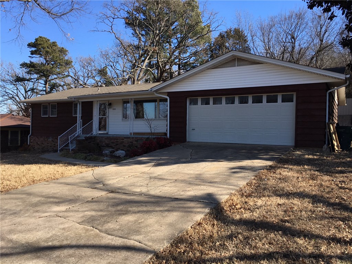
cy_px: 132
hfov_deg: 61.7
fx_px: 295
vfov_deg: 48.2
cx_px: 176
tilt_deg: +2.3
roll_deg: -0.4
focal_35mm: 29
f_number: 2.2
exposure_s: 1/699
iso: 25
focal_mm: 4.15
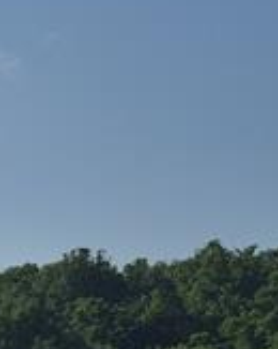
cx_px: -498
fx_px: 1453
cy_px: 452
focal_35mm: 141
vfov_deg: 13.2
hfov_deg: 9.2
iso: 50
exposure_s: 1/7696
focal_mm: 5.4
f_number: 1.8
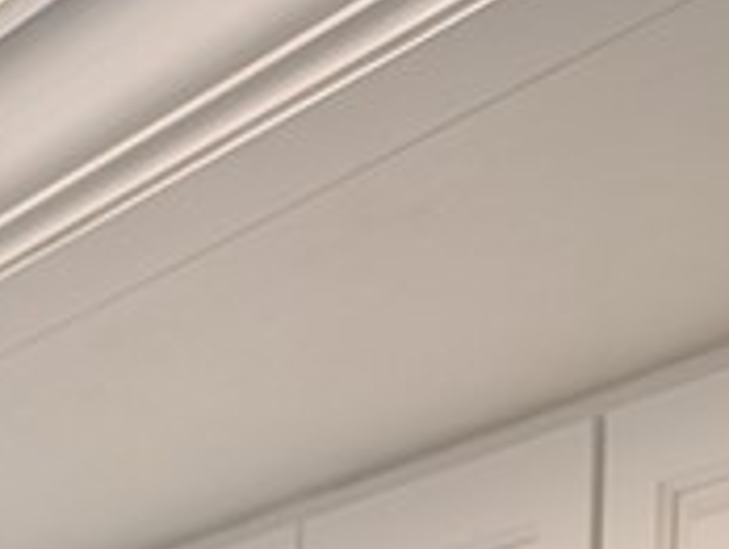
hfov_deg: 14.0
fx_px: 2974
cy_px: 1454
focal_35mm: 141
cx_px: 233
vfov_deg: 9.1
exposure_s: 1/354
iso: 18
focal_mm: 6.9
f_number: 1.68
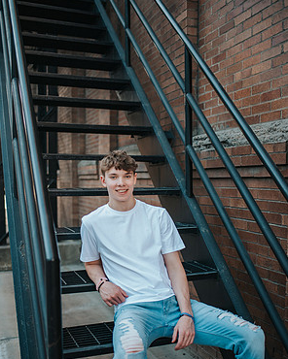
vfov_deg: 45.5
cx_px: 143
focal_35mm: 40
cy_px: 216
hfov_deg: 37.3
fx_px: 426
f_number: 1.8
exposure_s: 1/1250
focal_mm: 35
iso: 800
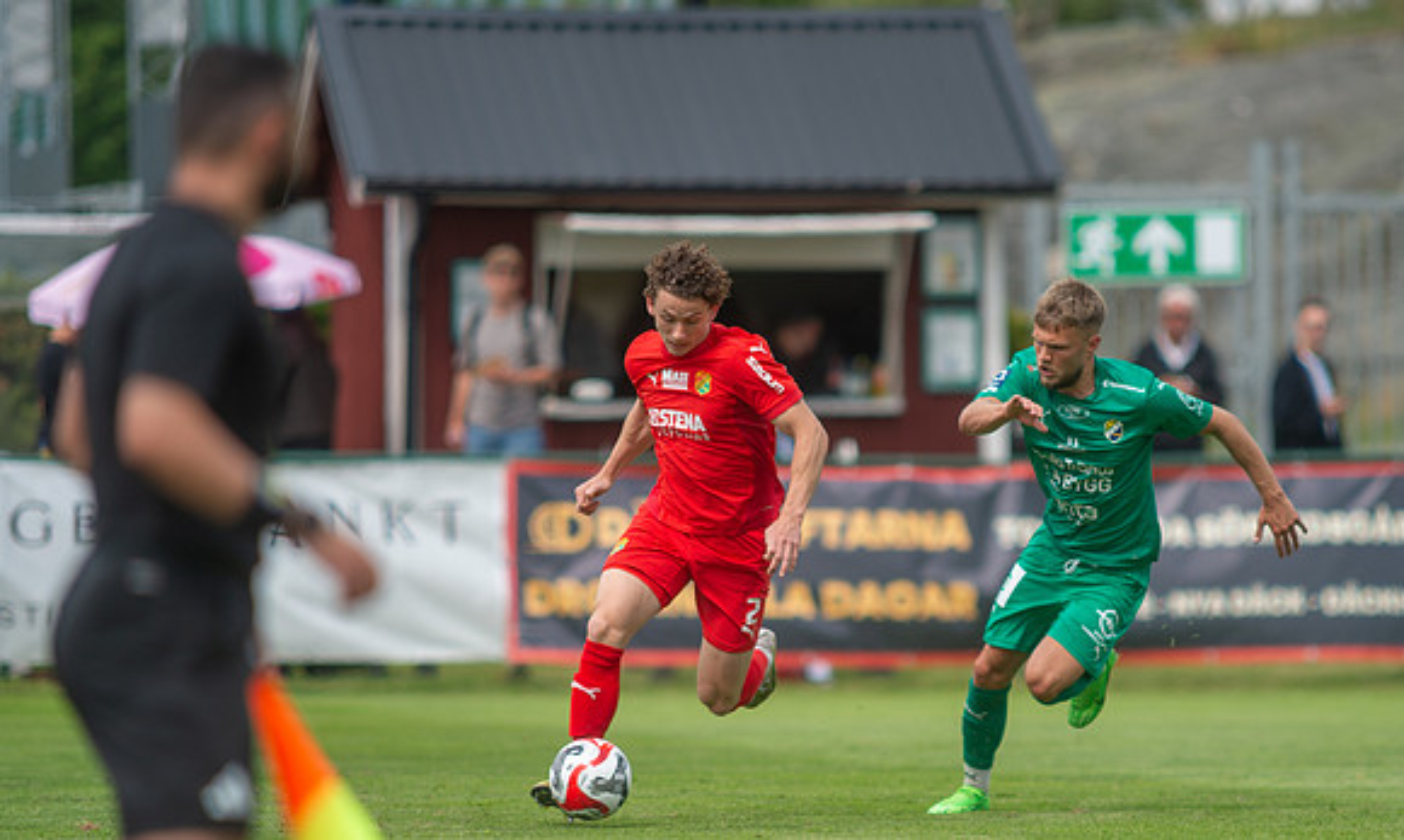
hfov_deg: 4.3
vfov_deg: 2.5
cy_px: 469
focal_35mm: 499
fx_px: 18880
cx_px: 805
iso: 220
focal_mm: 420
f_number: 4
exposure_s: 1/1600
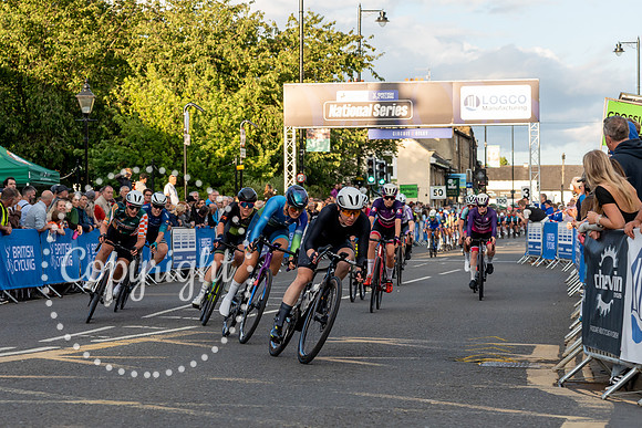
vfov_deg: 13.0
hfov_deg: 19.3
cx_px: 304
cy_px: 243
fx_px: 1886
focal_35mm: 106
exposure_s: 1/800
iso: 1000
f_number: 5.6
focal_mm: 75
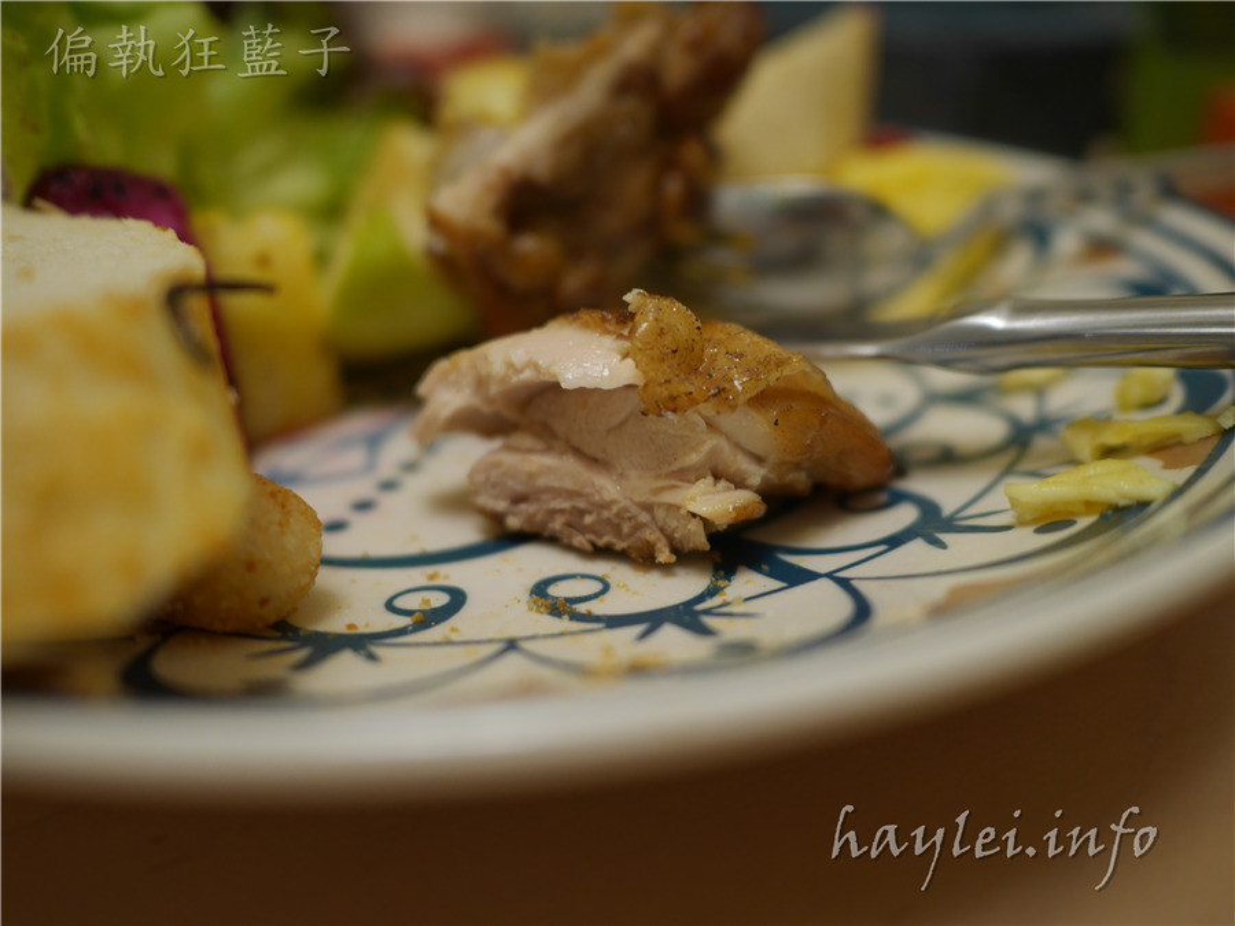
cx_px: 618
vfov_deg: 46.8
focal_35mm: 30
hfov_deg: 60.0
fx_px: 1070
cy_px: 463
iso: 250
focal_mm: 15
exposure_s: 1/60
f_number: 1.7
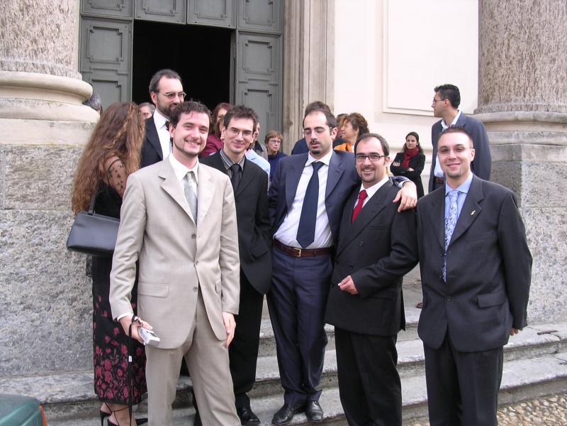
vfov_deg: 37.7
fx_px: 622
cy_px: 213
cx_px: 284
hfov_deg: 49.0
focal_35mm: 38
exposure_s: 1/135
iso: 100
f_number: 2.8
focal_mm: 5.8
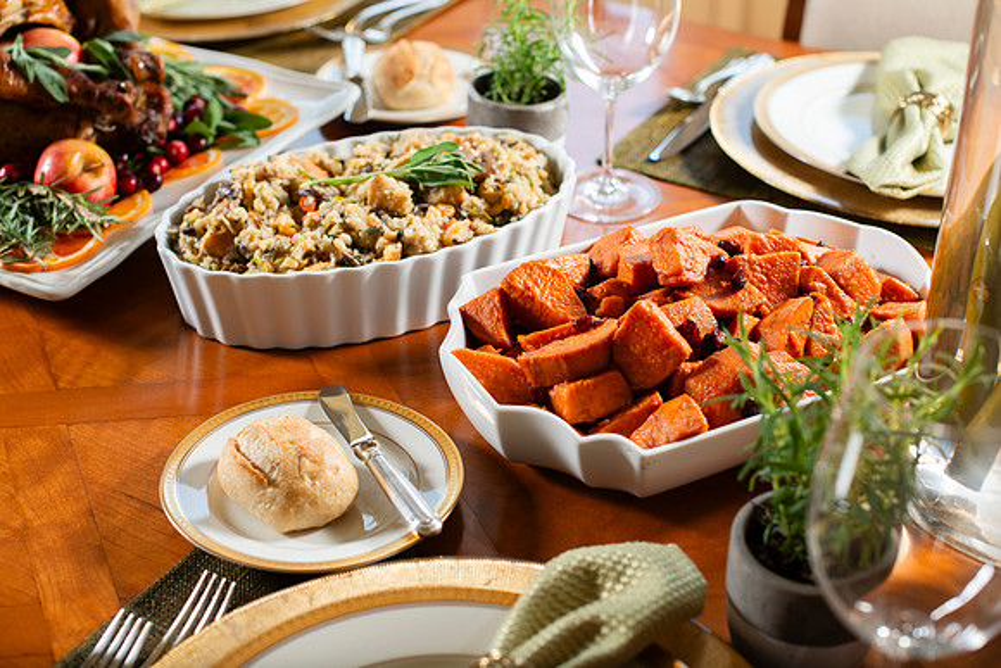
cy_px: 334
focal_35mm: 50
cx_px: 500
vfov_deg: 27.0
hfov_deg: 39.6
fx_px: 1391
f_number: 4
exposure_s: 1/250
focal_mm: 50
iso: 200
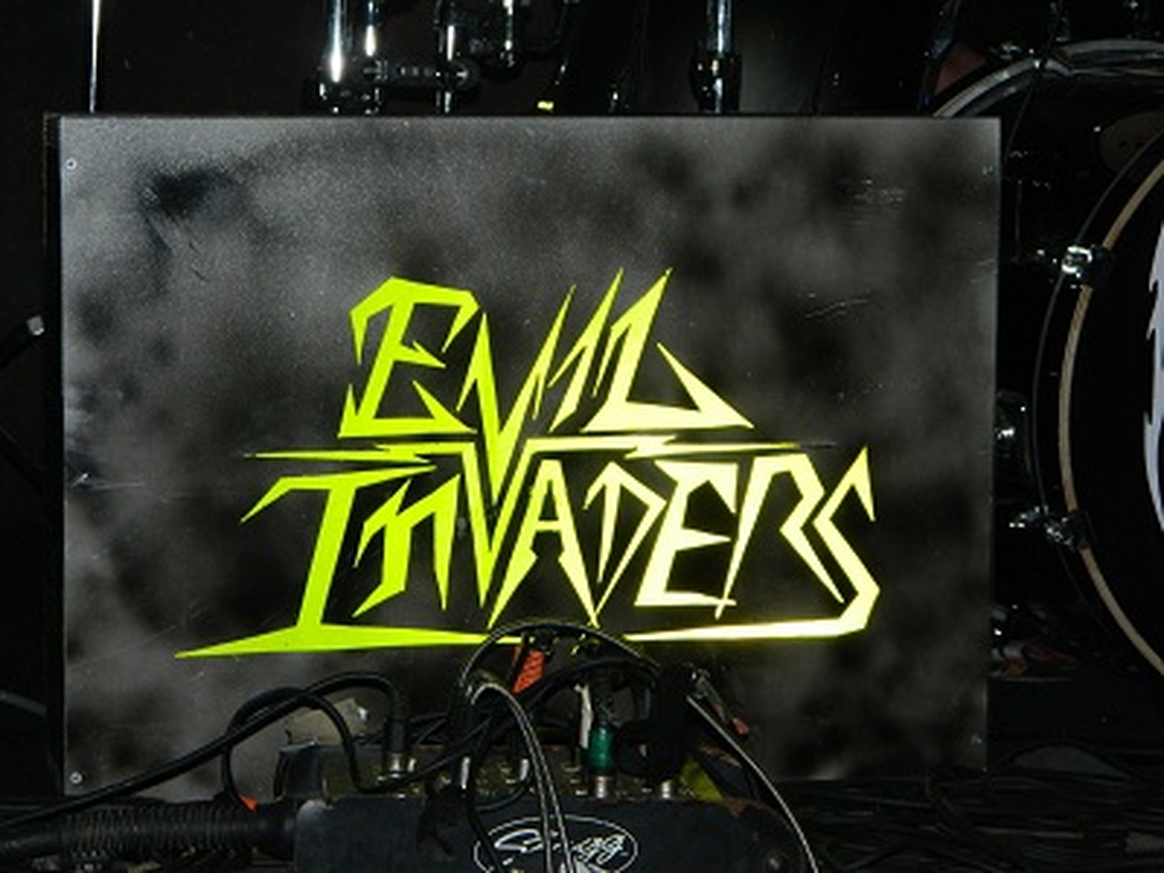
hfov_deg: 19.1
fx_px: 3463
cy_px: 436
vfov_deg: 14.4
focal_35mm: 103
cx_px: 582
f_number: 4.5
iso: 180
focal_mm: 18.6
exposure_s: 1/30
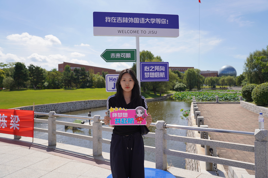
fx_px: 216
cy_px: 89
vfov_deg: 45.0
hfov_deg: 63.7
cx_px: 134
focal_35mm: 29
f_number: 4.5
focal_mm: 29
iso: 100
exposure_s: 1/1000
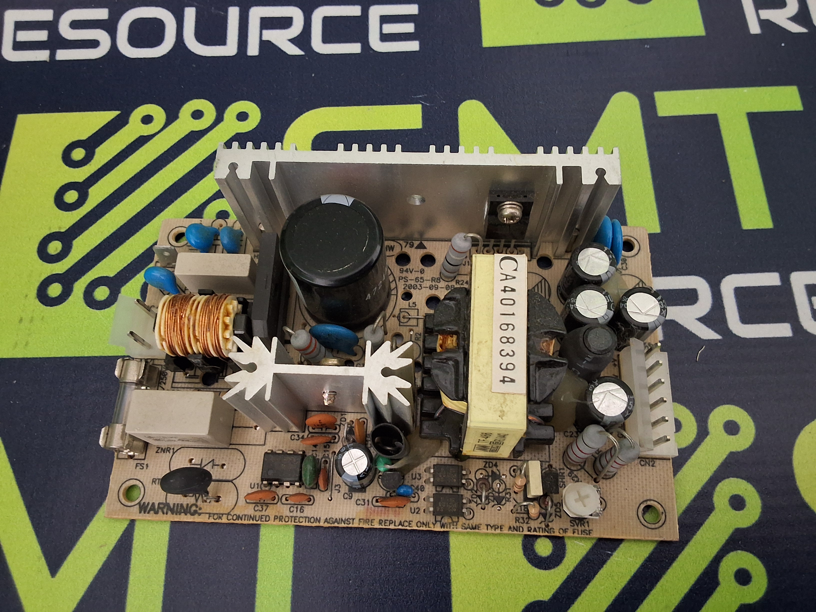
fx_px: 660
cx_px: 408
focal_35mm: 28
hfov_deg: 63.4
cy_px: 306
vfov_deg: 49.7
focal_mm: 2.91
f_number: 1.9
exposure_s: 1/24
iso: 320
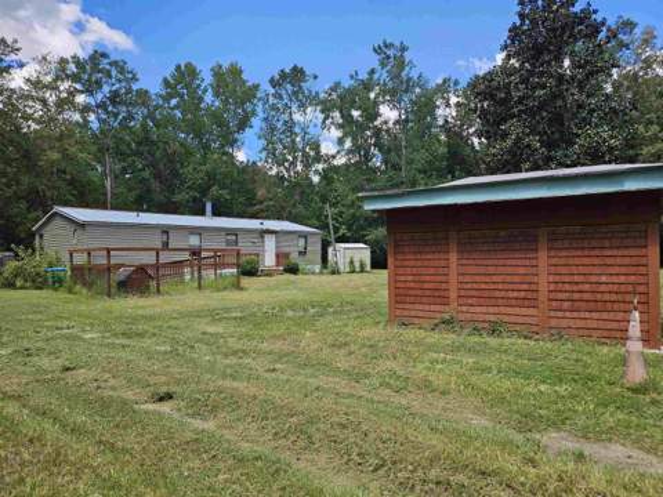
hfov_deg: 71.6
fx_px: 460
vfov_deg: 56.8
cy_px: 248
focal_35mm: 24
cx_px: 332
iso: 50
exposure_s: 1/1252
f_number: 1.8
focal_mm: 5
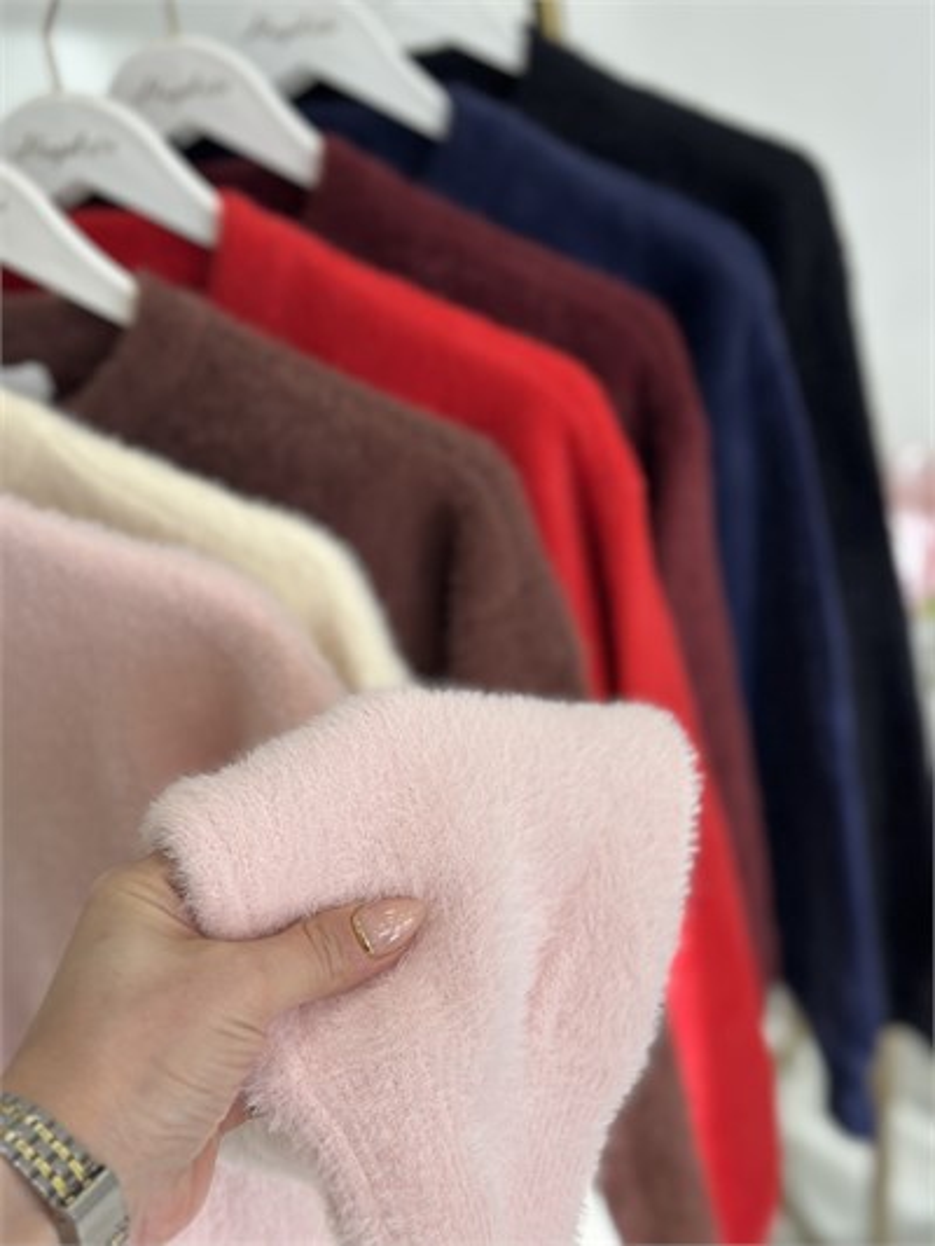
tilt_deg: -33.0
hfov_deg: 30.3
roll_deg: +6.7
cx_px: 468
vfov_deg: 39.6
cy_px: 623
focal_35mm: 48
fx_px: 1728
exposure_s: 1/482
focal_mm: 6.86
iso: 80
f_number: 1.78
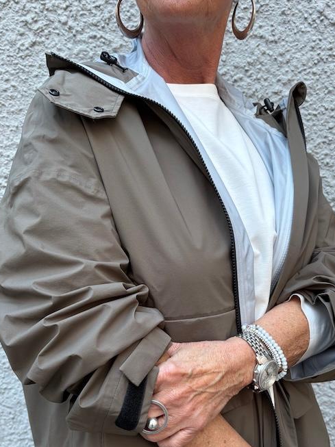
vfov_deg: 47.0
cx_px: 191
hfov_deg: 36.7
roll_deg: -0.6
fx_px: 504
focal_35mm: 39
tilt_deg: -16.4
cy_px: 302
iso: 100
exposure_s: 1/121
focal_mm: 5.96
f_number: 1.6
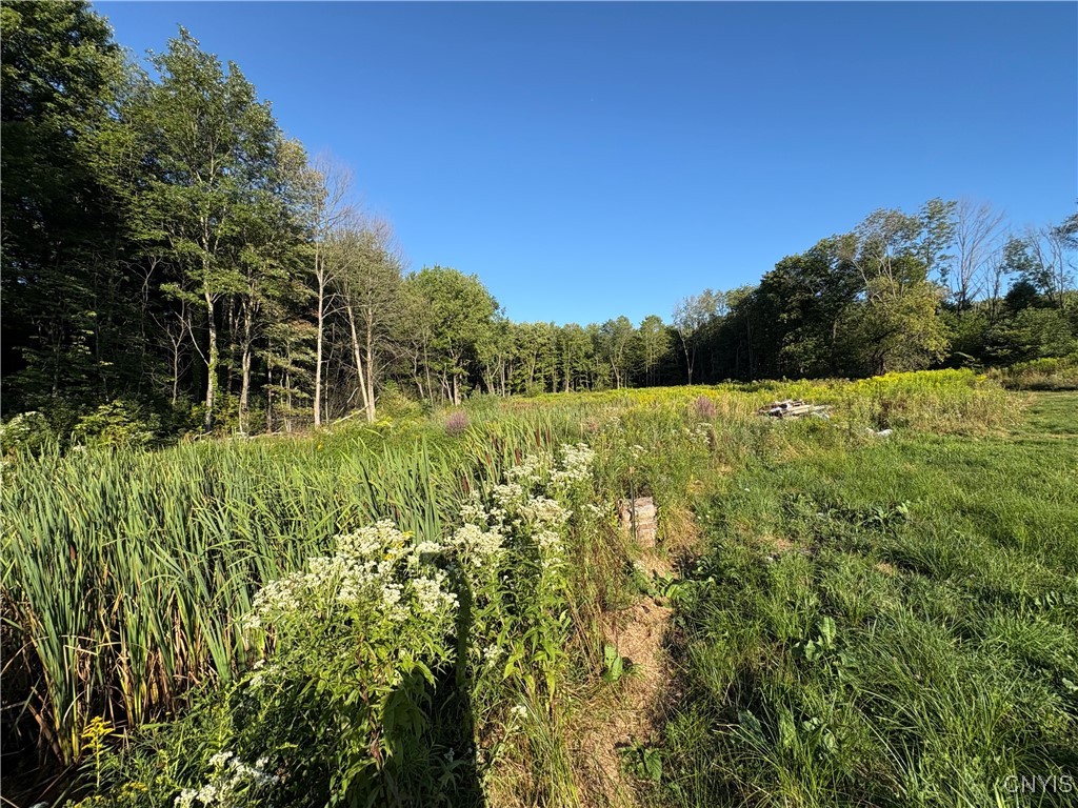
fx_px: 436
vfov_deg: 85.7
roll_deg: +2.9
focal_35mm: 14
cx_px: 539
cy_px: 404
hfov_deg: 102.1
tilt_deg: -0.8
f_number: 2.2
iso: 50
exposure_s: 1/1110
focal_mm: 2.22
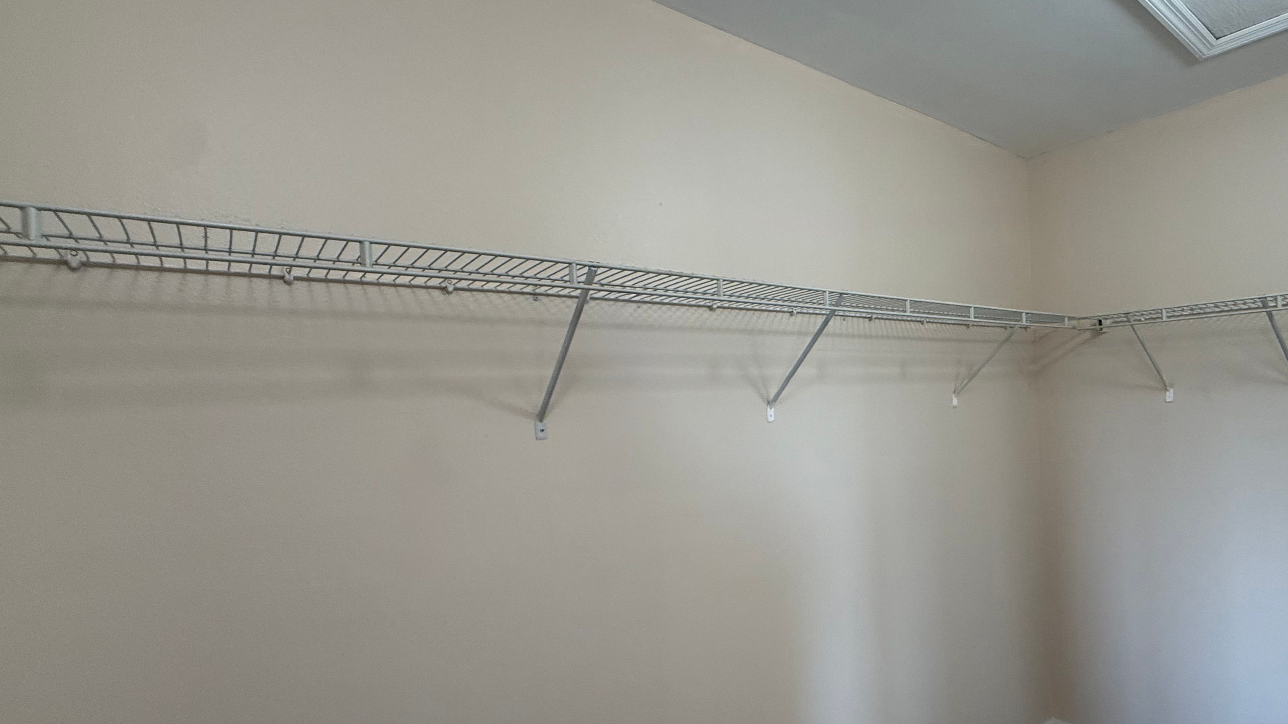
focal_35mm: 19
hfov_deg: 88.1
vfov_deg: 58.2
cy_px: 401
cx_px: 789
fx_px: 649
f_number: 2.2
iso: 200
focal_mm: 2.22
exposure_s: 1/120
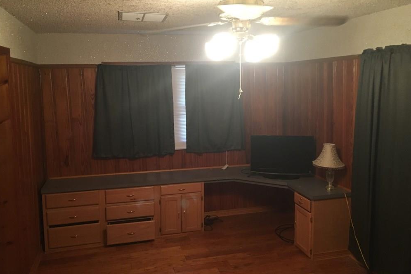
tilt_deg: -8.0
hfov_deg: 60.3
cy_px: 129
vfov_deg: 42.3
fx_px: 354
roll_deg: -0.3
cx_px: 206
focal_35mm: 31
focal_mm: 4.15
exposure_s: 1/24
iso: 200
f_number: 2.2
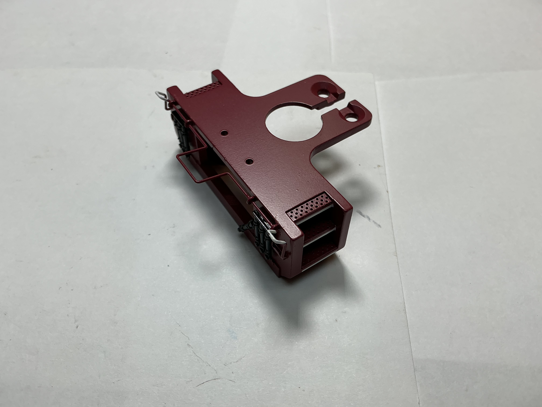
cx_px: 271
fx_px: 454
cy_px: 204
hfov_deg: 61.7
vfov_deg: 48.2
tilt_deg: -52.0
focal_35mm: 29
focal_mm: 3
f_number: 1.8
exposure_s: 1/222
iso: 20
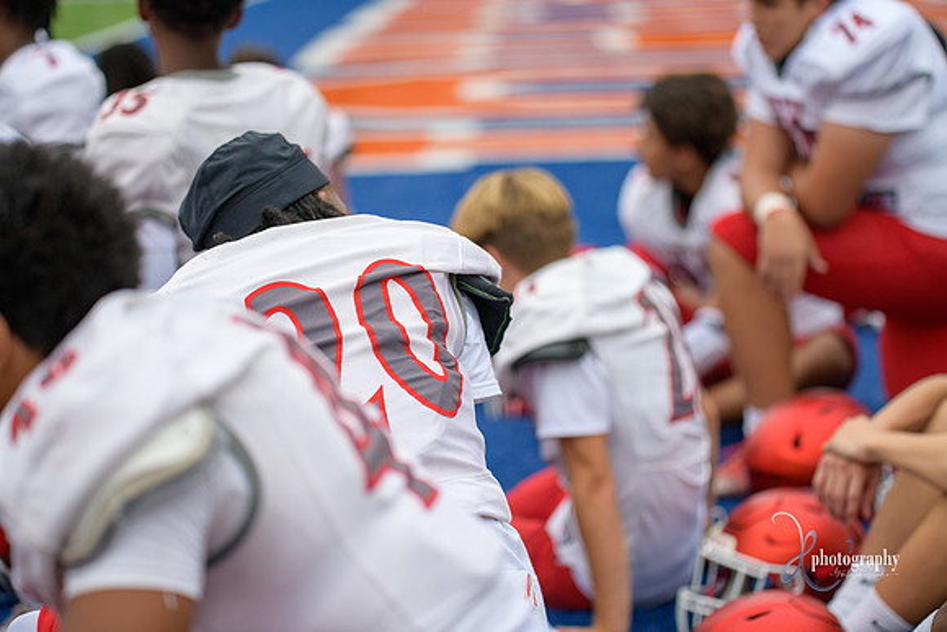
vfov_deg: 11.4
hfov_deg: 17.1
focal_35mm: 120
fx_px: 3157
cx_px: 474
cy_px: 316
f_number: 2.8
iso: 250
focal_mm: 120
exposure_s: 1/500
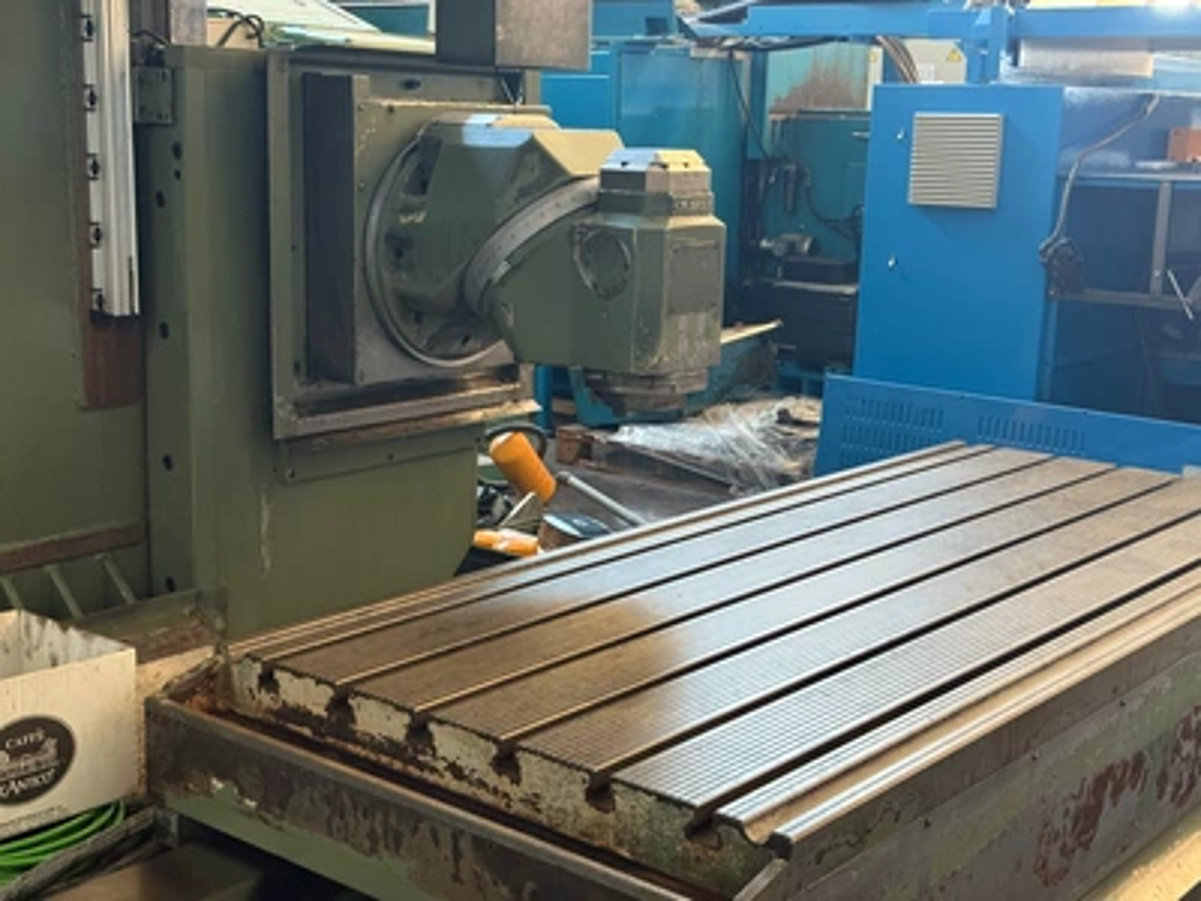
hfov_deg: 39.7
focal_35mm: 48
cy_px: 450
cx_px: 600
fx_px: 1665
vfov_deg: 30.3
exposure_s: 1/45
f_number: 1.78
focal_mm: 6.76
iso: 250
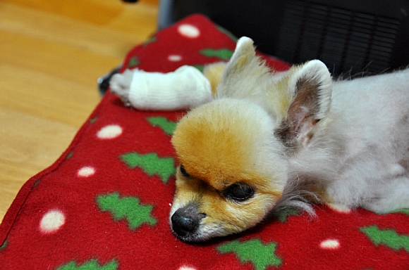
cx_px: 204
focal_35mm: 78
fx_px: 884
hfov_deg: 26.0
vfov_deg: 17.4
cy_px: 135
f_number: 5.6
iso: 500
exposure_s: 1/10
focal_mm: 52
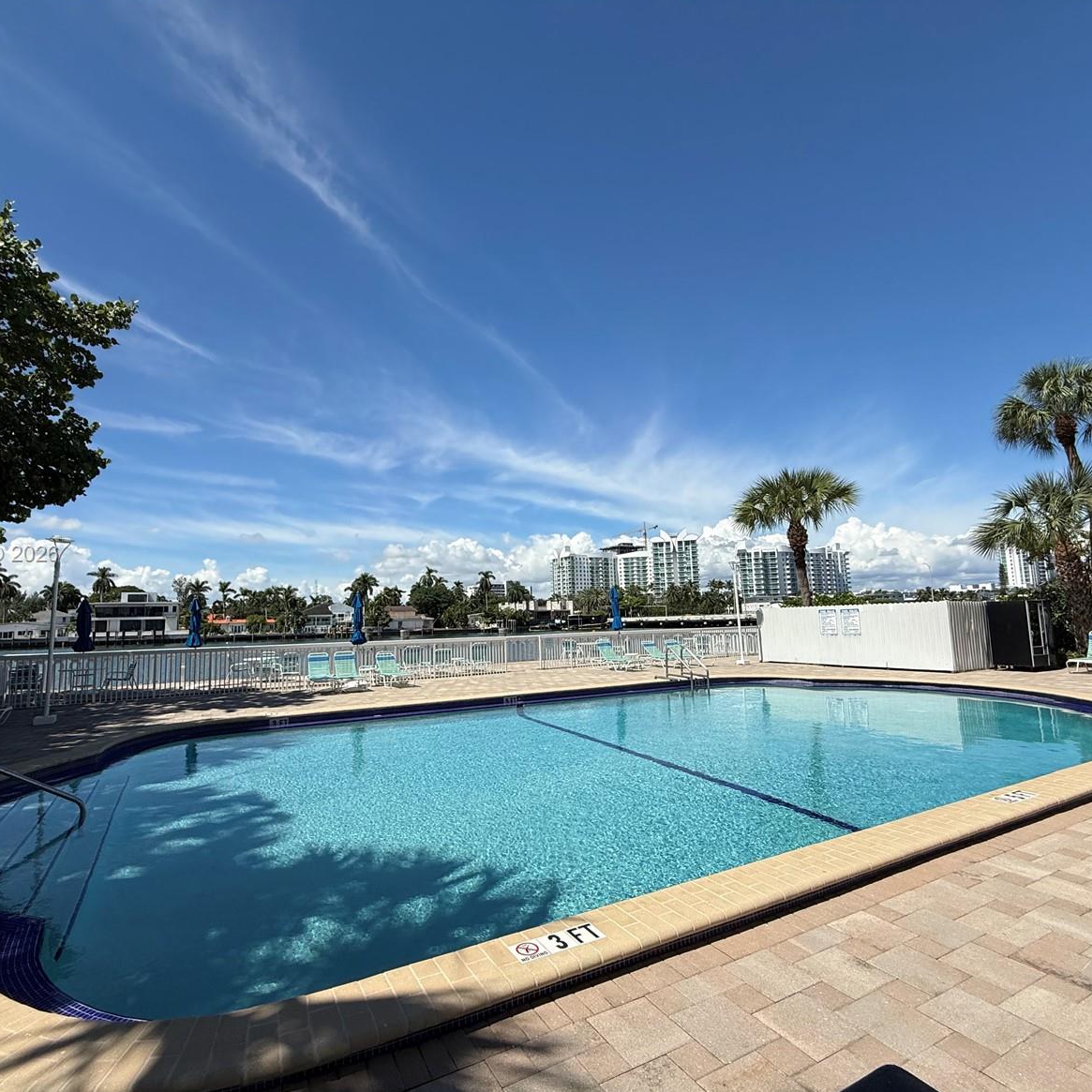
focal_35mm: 17
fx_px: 607
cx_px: 516
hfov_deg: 83.9
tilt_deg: +5.8
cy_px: 555
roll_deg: +1.7
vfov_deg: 84.0
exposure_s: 1/4149
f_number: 2.2
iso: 50
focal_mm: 2.22
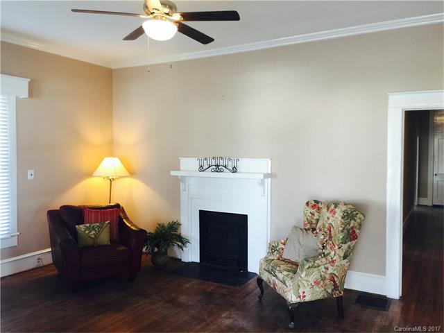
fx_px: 372
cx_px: 222
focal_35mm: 29
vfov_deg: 48.2
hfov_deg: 61.7
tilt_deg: -1.7
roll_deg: -0.3
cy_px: 166
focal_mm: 4.15
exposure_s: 1/15
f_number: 2.2
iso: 40
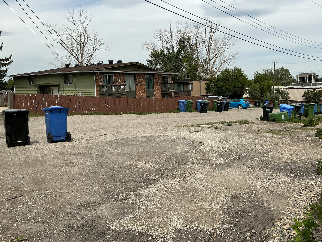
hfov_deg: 61.7
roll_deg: +0.7
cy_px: 121
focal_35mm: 29
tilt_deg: -7.7
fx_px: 270
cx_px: 161
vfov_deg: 48.2
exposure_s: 1/2801
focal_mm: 3
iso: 25
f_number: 1.8
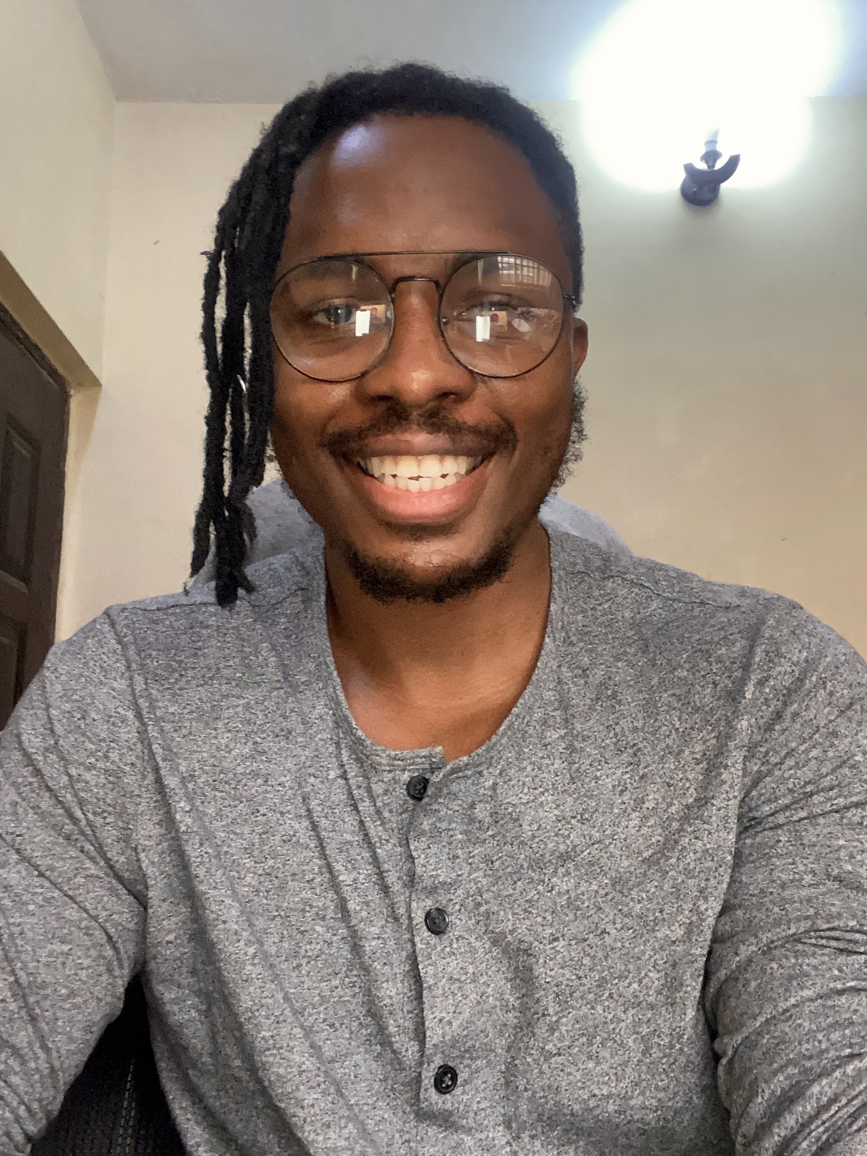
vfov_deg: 60.0
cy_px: 578
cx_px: 434
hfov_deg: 46.8
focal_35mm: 30
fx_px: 1002
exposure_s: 1/25
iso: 640
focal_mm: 2.71
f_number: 2.2
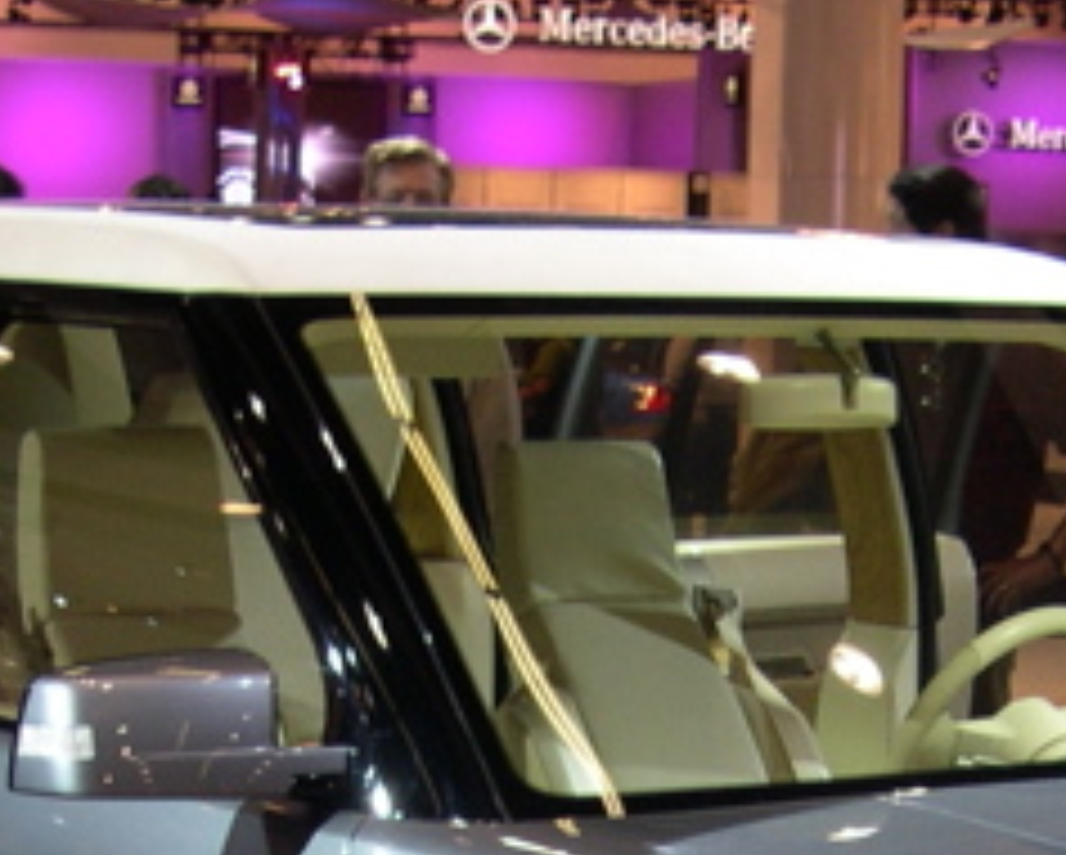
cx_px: 702
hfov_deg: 15.4
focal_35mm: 125
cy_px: 1161
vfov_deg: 12.0
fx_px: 3947
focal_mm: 8
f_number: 2.8
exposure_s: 1/47.7
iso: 100
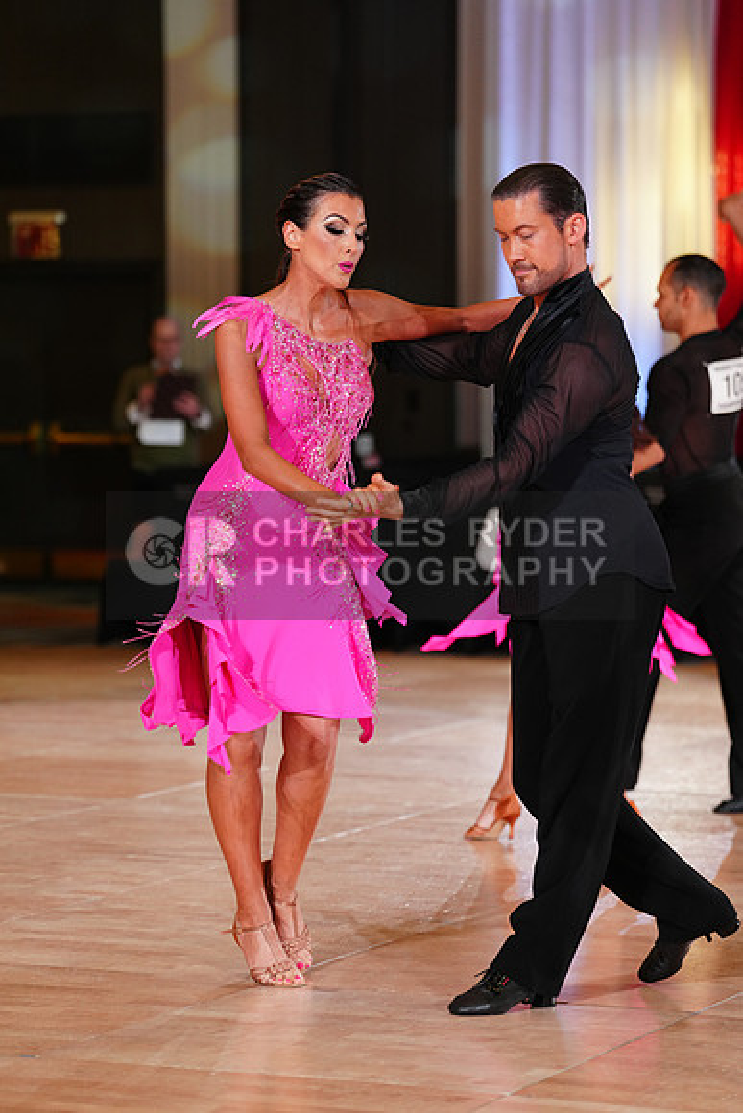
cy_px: 556
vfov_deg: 18.1
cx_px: 372
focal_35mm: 113
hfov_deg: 12.1
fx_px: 3496
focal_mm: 113
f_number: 2.8
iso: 1600
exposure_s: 1/400
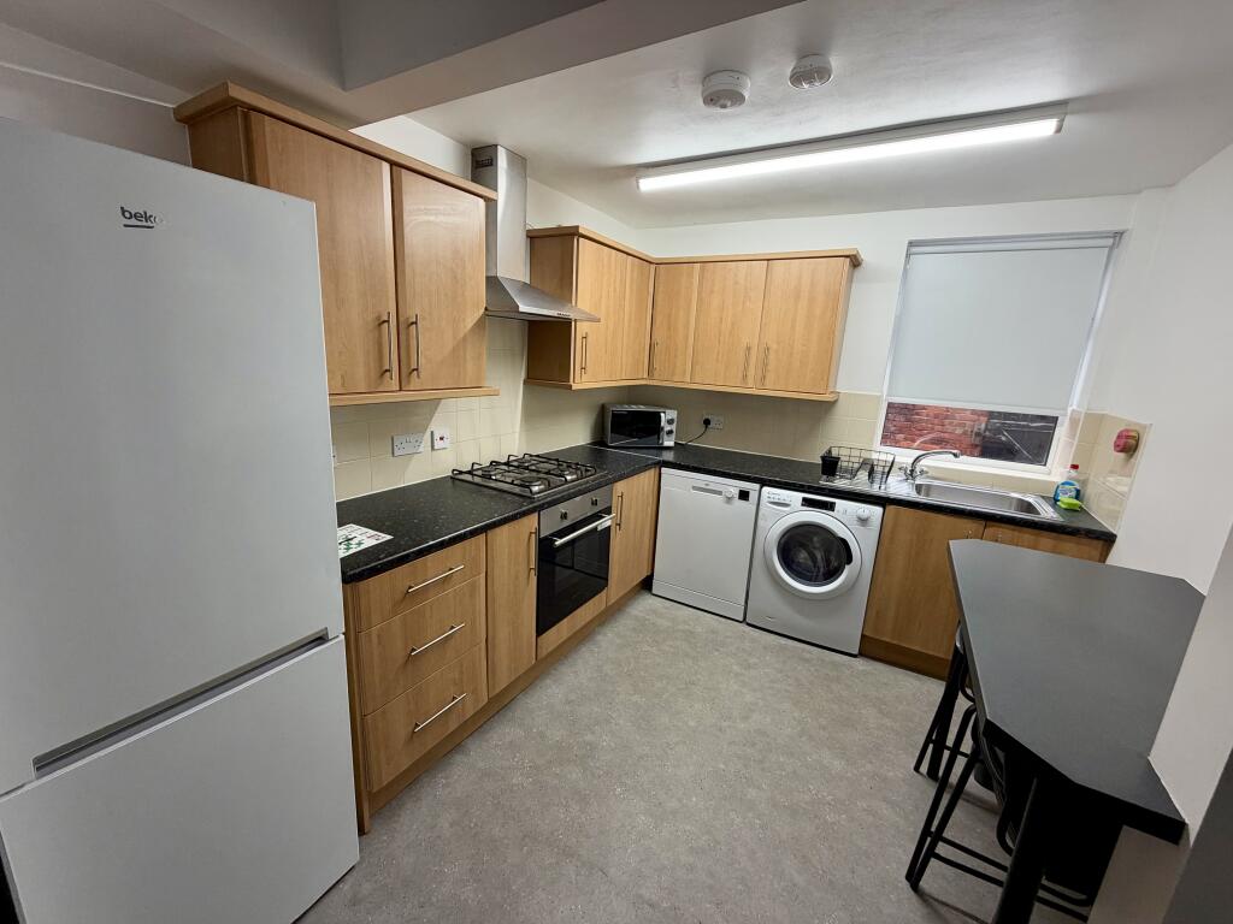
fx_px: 499
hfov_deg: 102.1
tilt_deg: -13.0
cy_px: 462
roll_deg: -3.0
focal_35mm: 14
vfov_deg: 85.7
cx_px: 616
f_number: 2.2
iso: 160
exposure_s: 1/100
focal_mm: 2.22
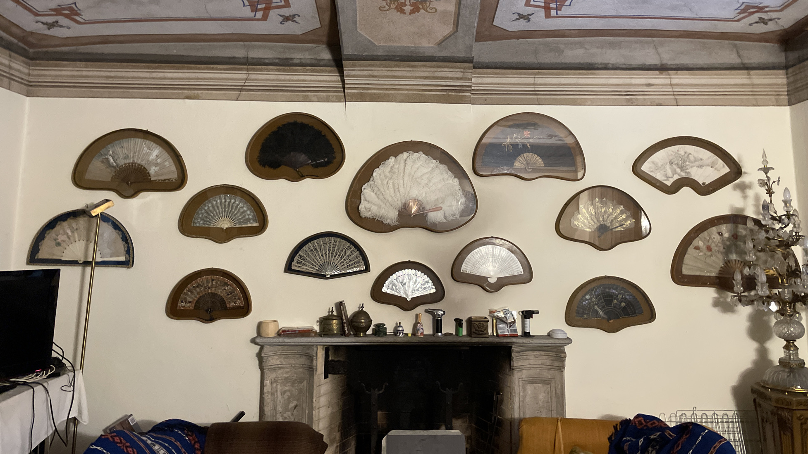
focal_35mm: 29
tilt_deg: +8.0
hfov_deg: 66.1
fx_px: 621
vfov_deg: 39.7
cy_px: 152
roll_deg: -0.5
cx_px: 411
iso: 640
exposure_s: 1/40
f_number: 1.6
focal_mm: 4.2
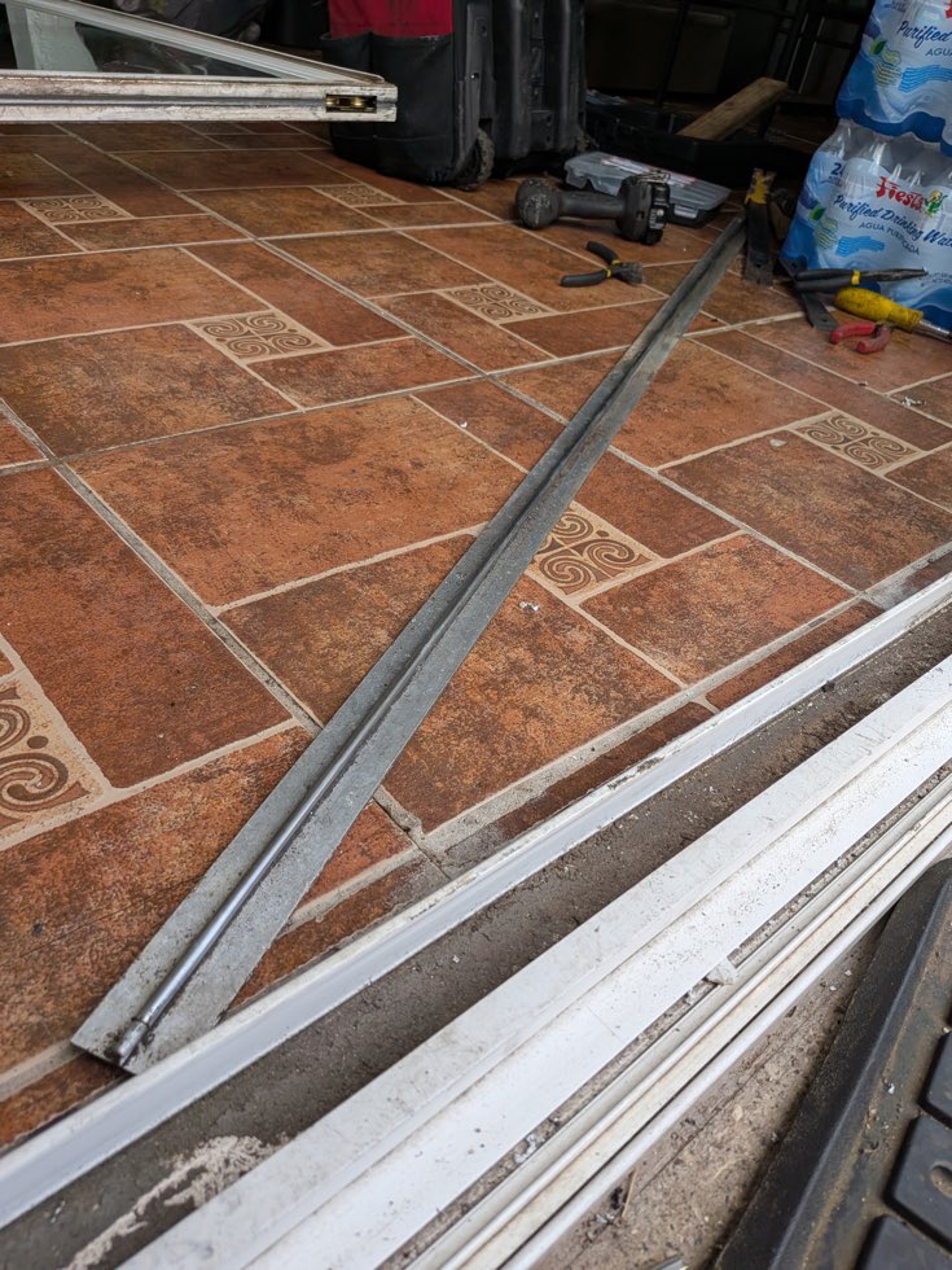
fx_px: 880
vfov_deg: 71.6
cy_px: 635
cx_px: 476
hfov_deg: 56.8
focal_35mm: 24
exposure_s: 1/394
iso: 29
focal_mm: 4.53
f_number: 1.7
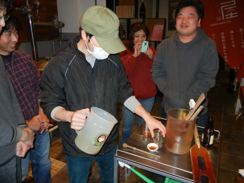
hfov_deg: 60.0
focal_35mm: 30
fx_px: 211
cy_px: 92
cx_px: 122
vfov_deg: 46.8
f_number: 3.5
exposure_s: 1/30
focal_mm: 5.4
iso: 200
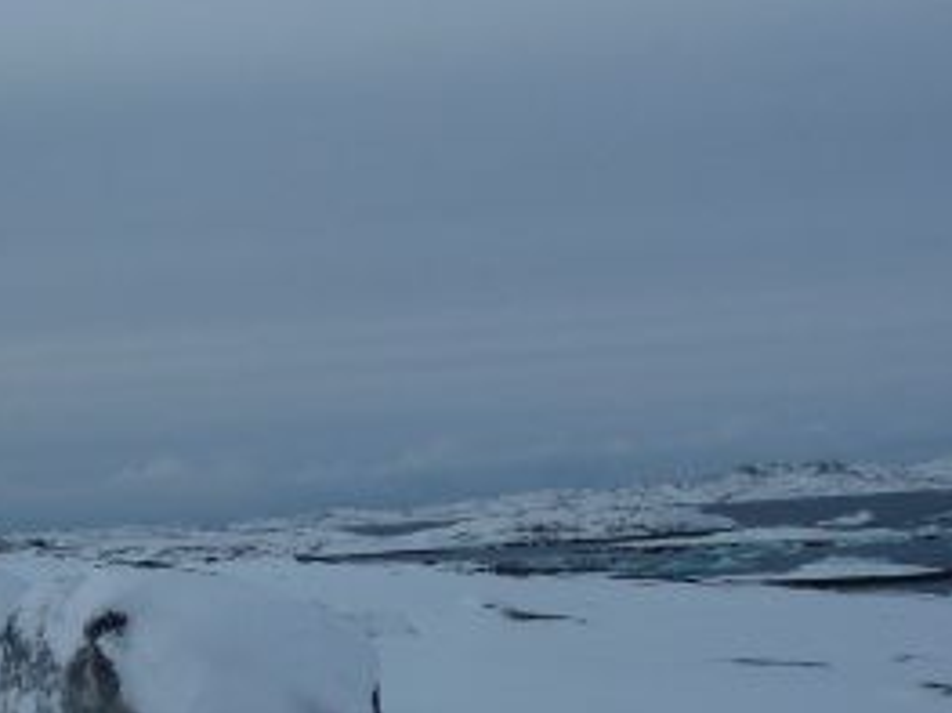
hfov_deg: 21.5
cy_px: 300
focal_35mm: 76
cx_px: -485
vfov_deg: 19.4
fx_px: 2089
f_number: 5.6
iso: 80
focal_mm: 4.1
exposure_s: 1/500
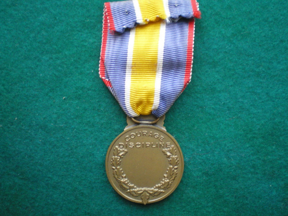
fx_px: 316
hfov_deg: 49.0
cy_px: 108
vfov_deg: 37.7
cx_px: 144
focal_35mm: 38
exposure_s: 1/25
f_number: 3.1
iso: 400
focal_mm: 6.3
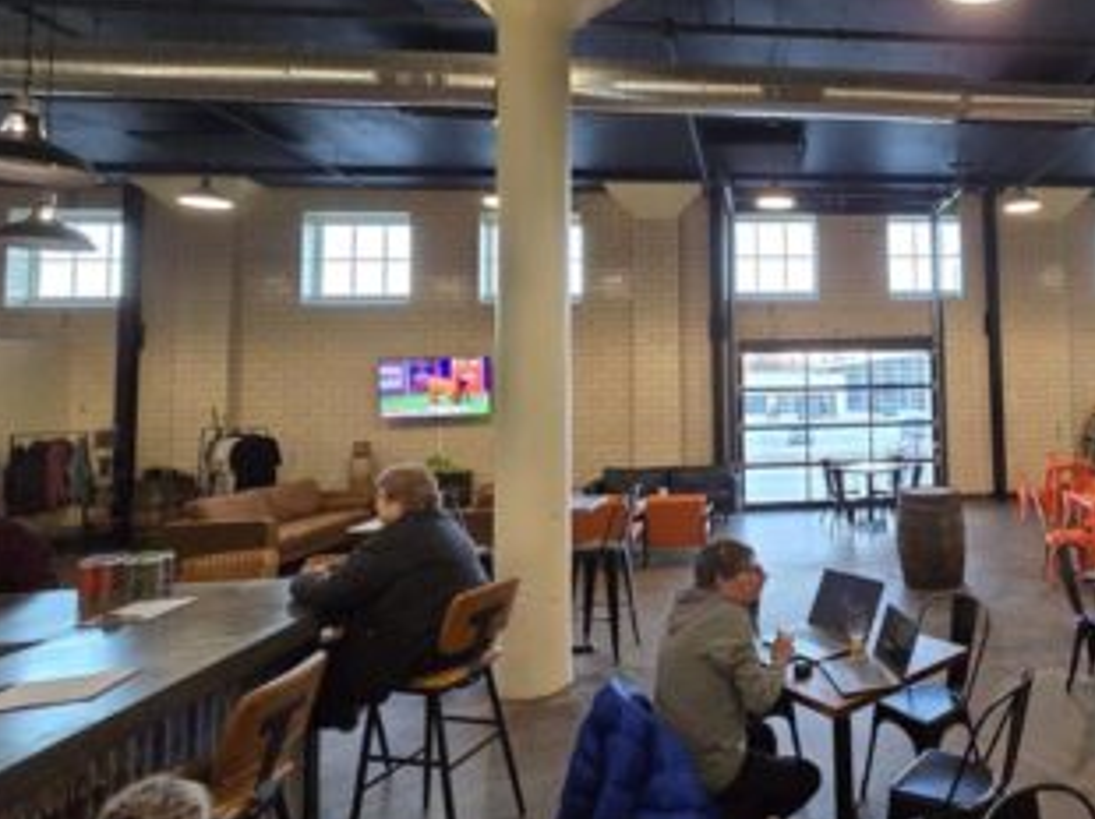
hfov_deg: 72.1
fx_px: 664
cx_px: 855
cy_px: 341
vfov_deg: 63.0
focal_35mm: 21
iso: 320
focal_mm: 2.2
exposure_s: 1/60
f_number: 2.2
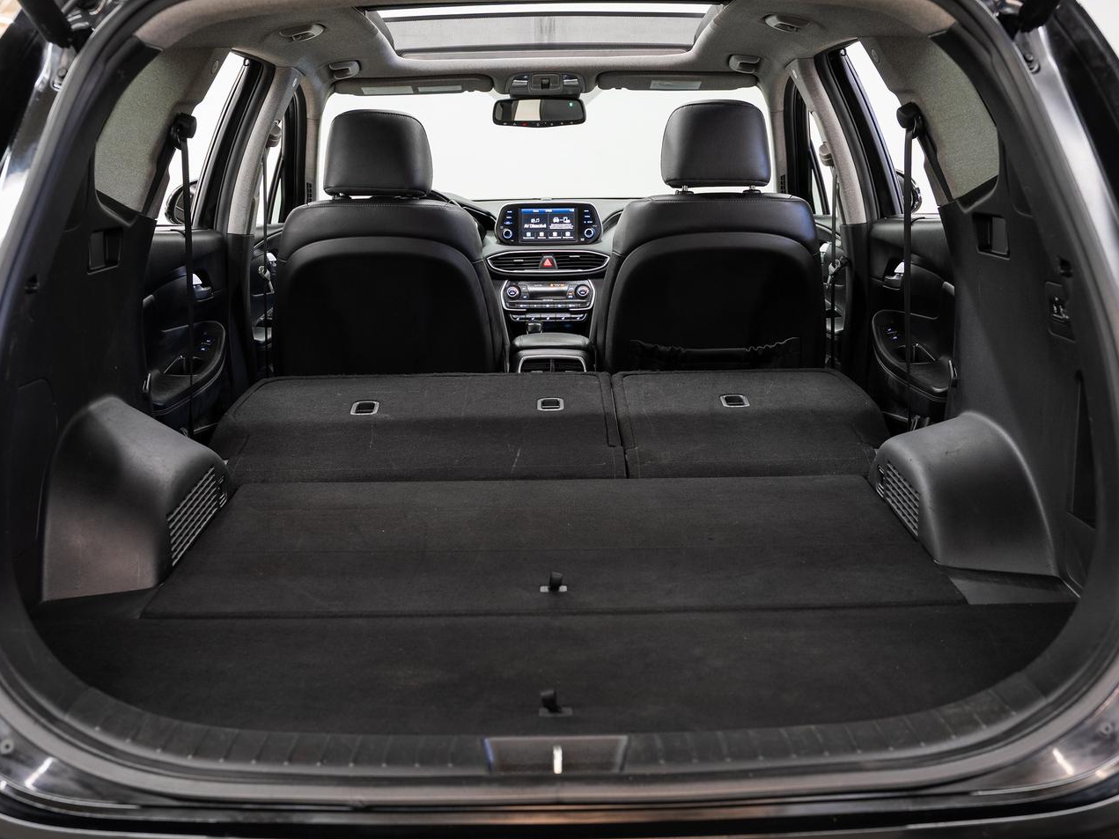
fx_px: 1422
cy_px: 422
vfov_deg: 32.9
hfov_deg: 42.9
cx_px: 560
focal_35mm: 44
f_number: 5.6
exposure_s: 1/1.25
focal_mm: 40.4
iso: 100
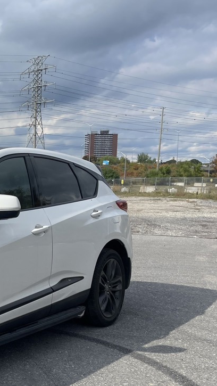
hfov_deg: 20.4
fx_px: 511
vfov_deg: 41.1
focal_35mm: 50
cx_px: -111
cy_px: 230
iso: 32
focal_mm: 4.2
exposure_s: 1/4132
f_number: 1.6
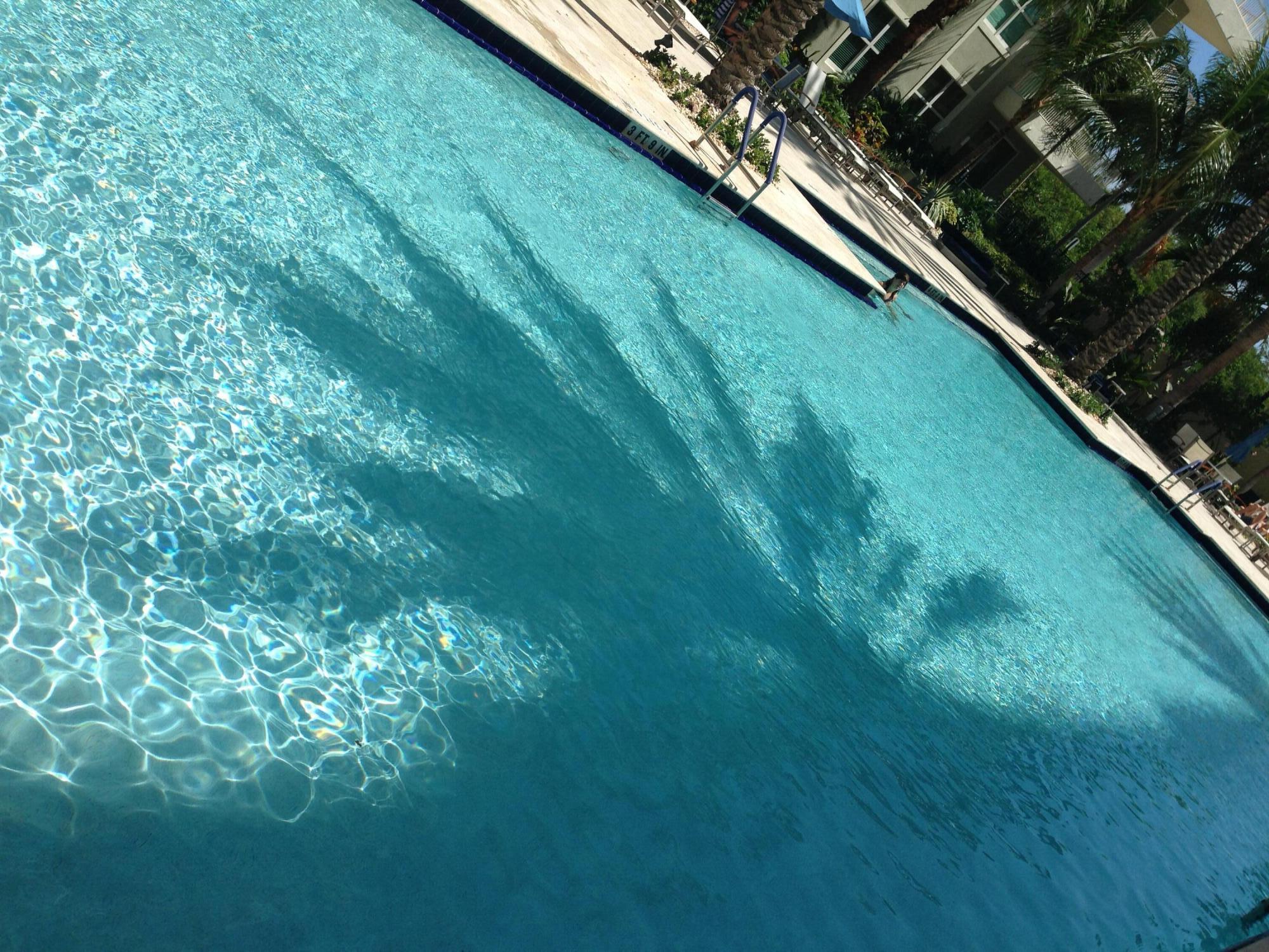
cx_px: 634
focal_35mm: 33
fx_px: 1210
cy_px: 476
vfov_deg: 42.9
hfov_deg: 55.4
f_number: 2.4
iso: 50
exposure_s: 1/2463
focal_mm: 4.13
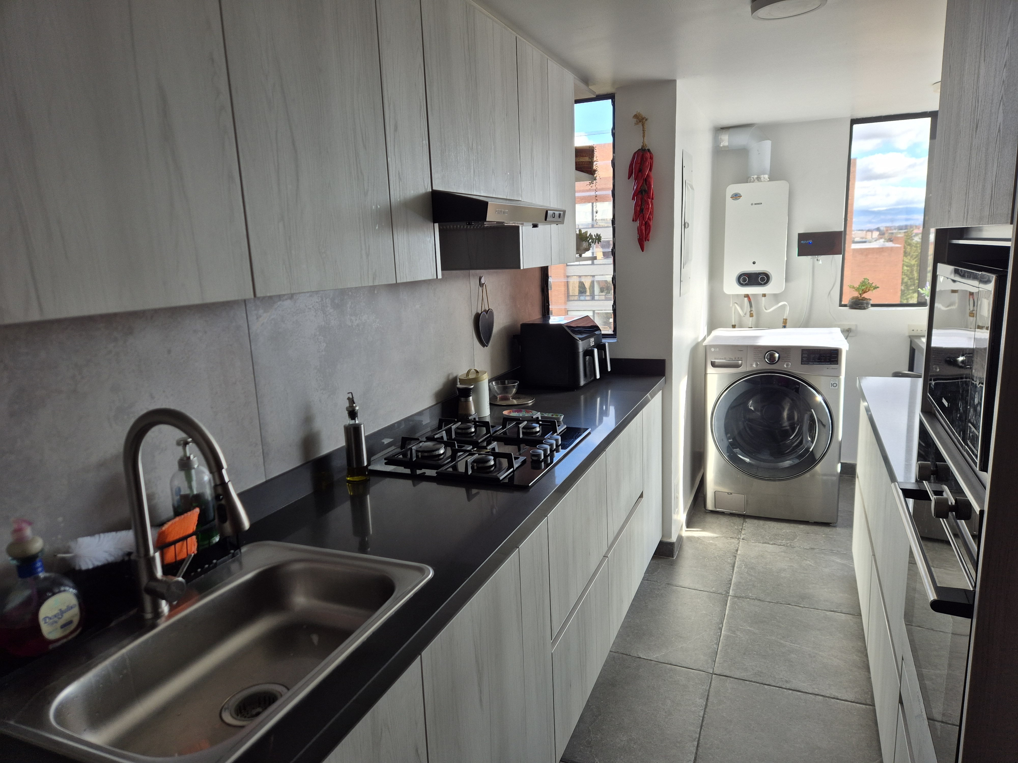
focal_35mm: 23
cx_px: 509
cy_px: 382
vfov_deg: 58.9
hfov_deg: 73.9
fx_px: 676
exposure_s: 1/180
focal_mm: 5.4
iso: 40
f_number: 1.8
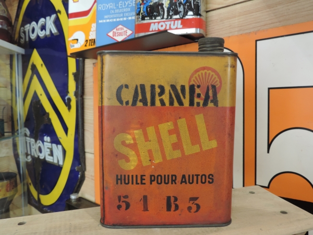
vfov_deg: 46.8
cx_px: 156
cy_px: 118
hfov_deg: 60.0
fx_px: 271
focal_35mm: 30
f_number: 3.1
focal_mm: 5.3
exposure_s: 1/30
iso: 280
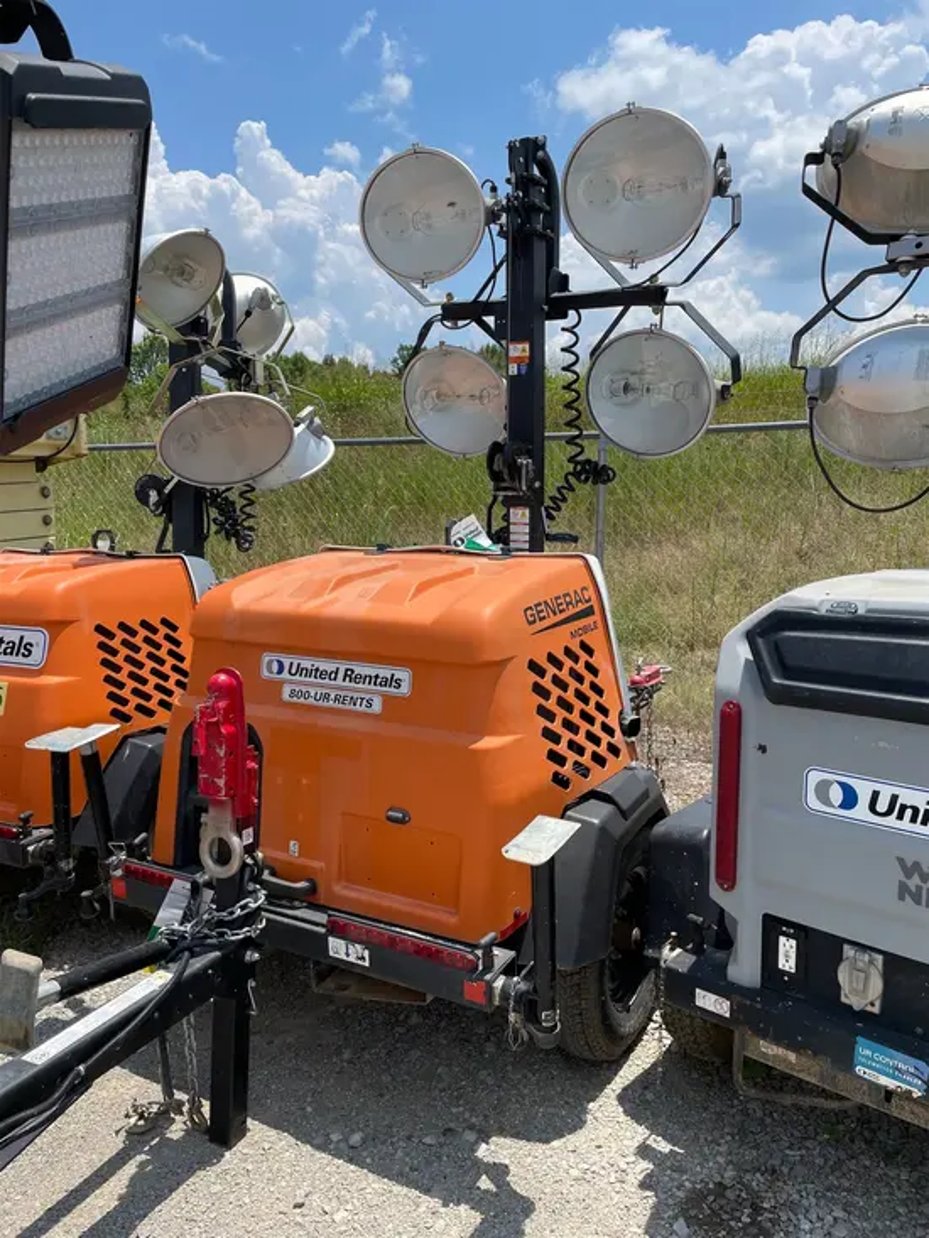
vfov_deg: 67.3
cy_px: 619
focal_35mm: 26
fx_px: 930
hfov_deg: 53.1
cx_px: 464
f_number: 1.6
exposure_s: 1/3861
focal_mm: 4.2
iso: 32
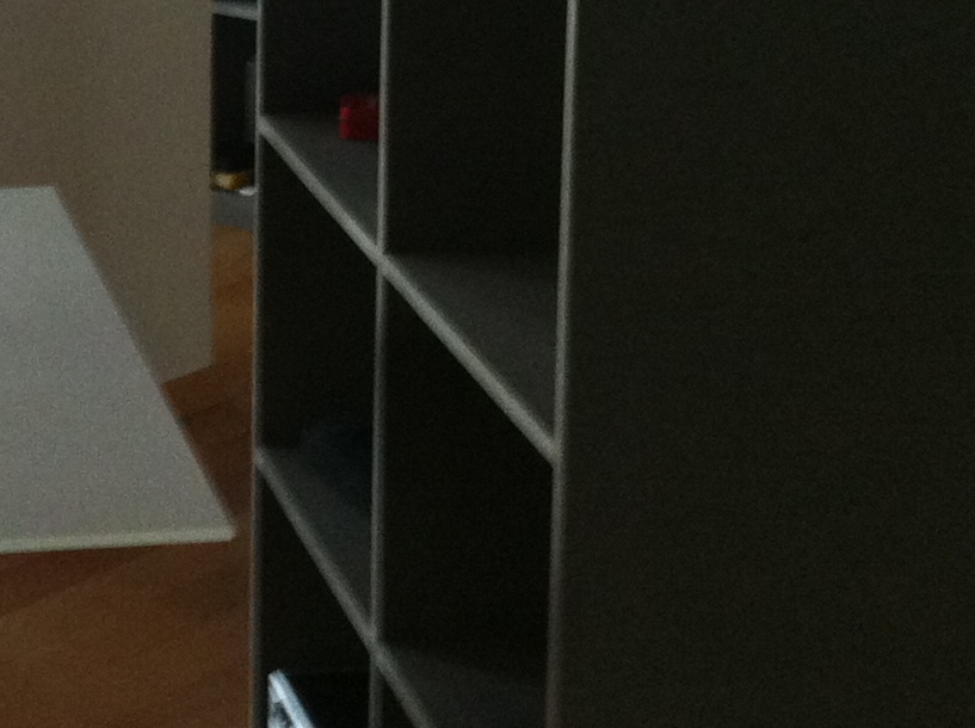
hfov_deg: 17.2
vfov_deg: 13.1
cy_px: -69
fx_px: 3121
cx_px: -66
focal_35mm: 111
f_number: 2.8
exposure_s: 1/15
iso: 200
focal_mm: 3.85
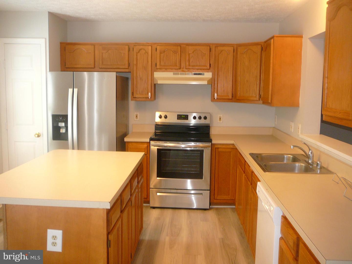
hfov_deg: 52.6
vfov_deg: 40.7
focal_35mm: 35
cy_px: 132
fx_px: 356
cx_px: 176
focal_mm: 5.2
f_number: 2.8
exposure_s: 1/10
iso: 100
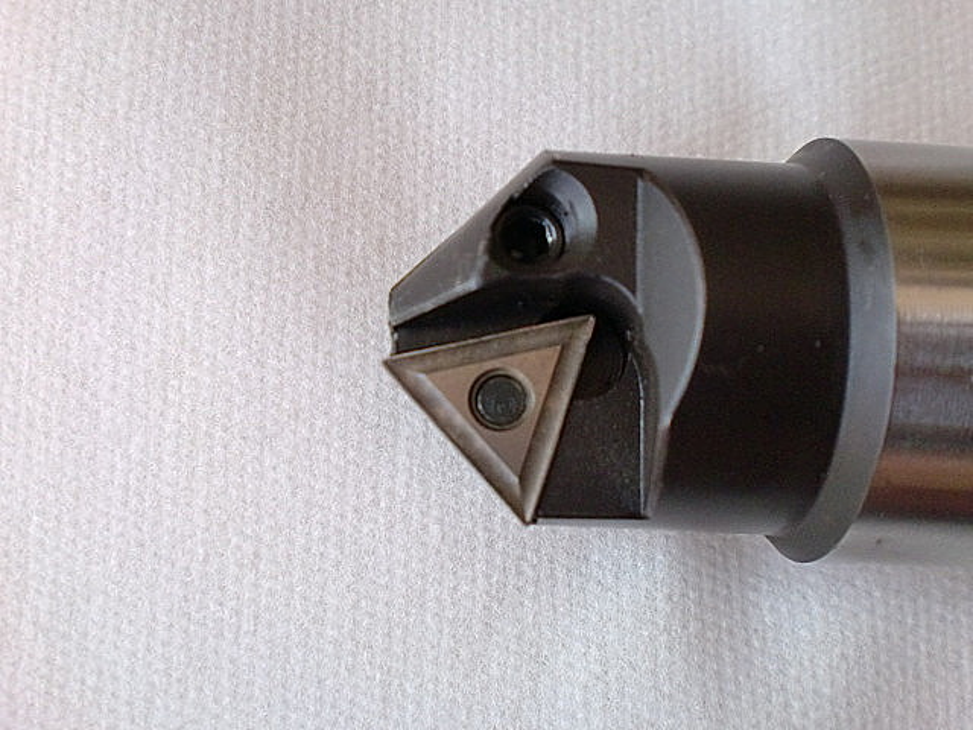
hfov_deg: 52.6
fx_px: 984
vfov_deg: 40.7
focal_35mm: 35
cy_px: 365
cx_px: 486
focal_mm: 6.3
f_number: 3.1
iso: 250
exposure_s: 1/60
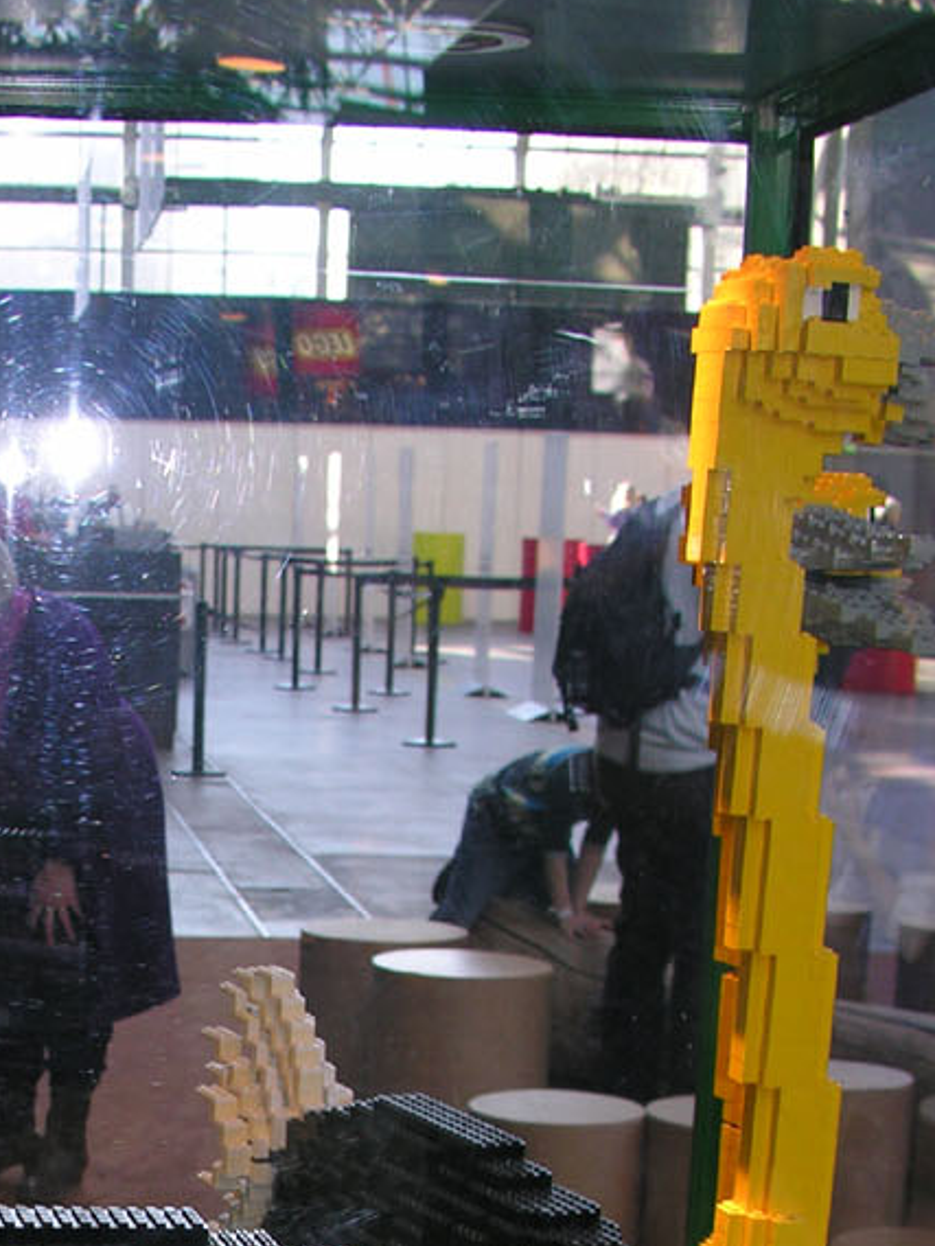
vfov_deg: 22.2
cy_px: 1302
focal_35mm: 84
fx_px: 3024
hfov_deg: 17.1
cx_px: -26
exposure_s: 1/30
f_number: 2.8
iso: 50
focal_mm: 8.9
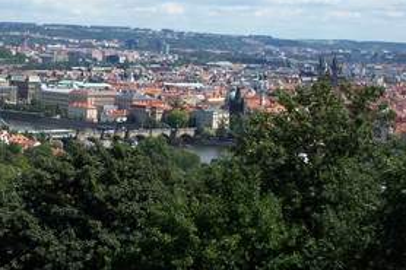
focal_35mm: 103
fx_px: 1161
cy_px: 86
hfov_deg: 19.1
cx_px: -25
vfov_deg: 13.3
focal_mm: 9.1
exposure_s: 1/800
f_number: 3.2
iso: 64
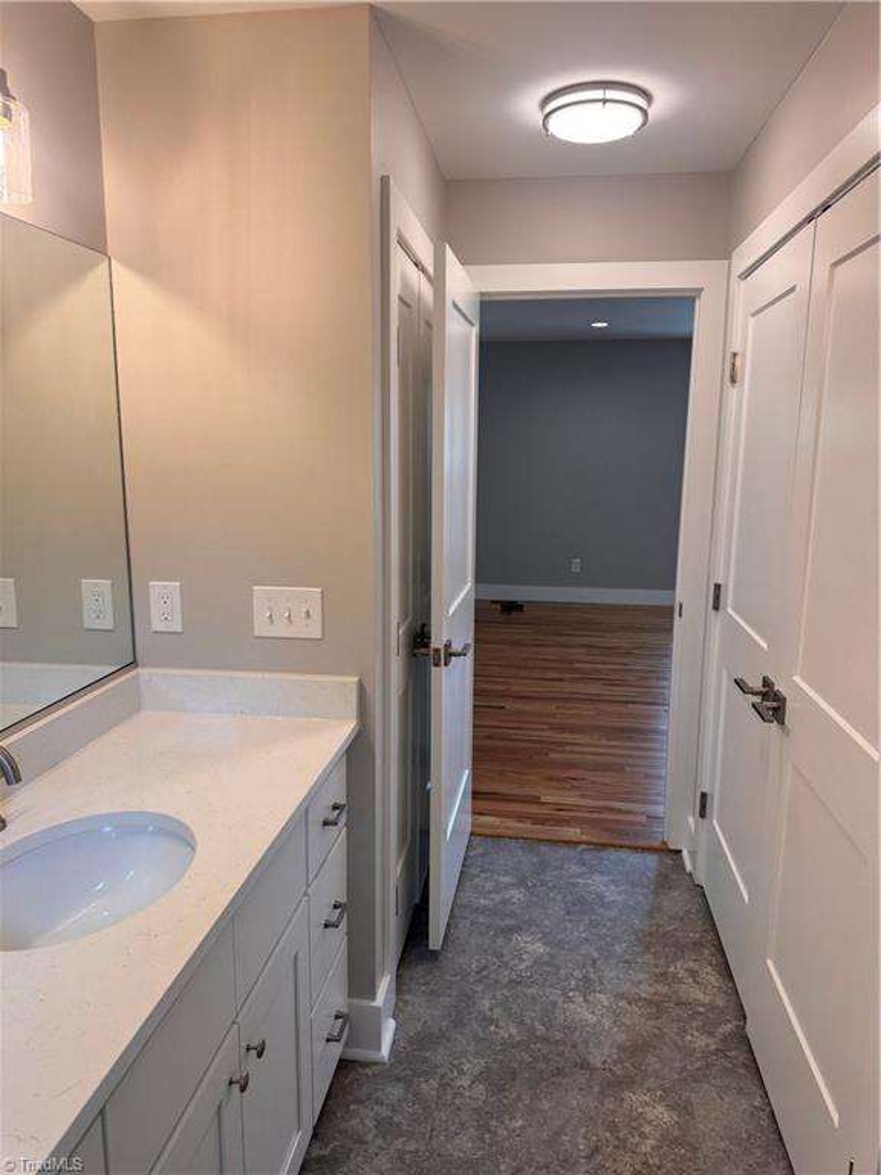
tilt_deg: -9.2
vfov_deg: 71.6
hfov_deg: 56.8
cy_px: 588
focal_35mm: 24
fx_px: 814
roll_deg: -1.0
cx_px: 440
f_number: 1.78
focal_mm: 6.76
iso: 64
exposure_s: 1/120
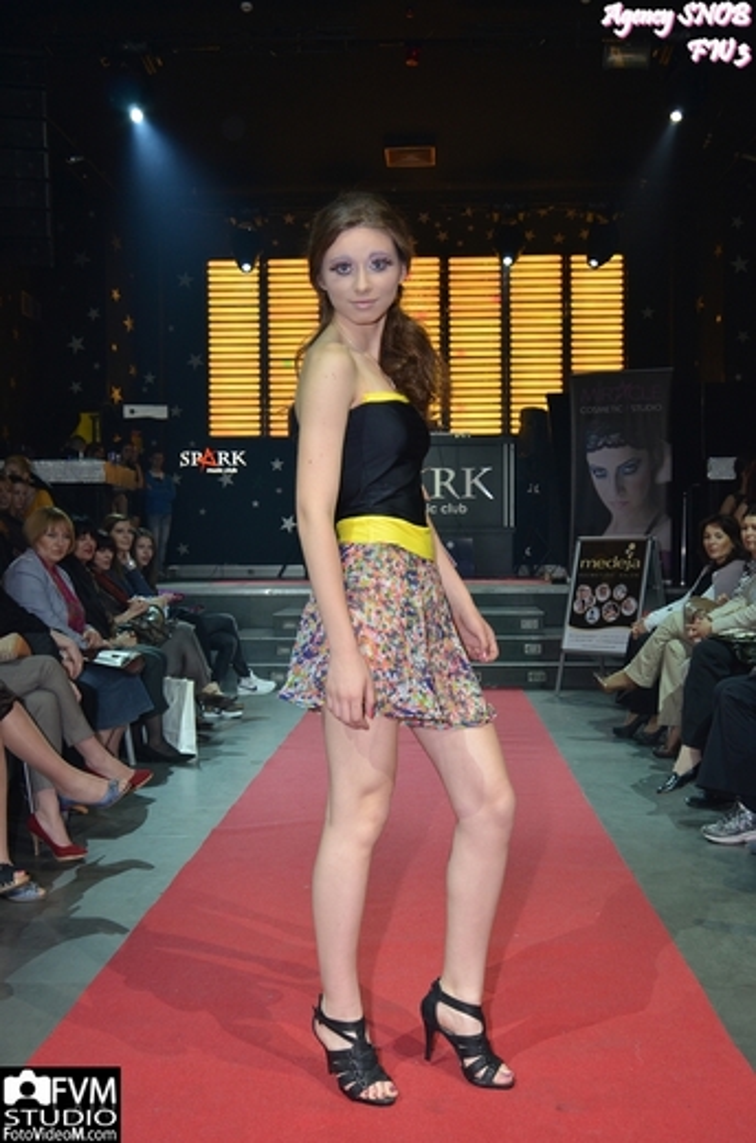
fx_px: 1140
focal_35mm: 36
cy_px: 572
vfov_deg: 53.2
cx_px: 378
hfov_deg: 36.7
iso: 640
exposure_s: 1/60
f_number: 6.3
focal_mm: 24
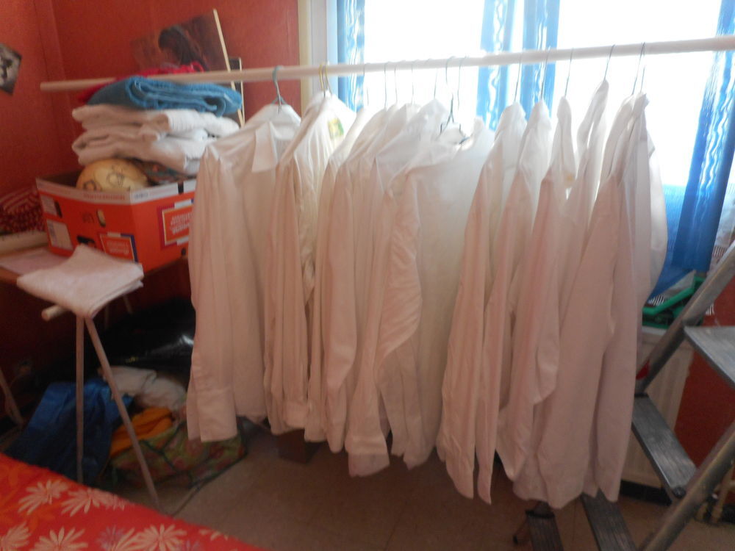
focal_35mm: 25
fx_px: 531
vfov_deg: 54.9
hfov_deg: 69.4
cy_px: 276
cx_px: 368
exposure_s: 1/30
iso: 180
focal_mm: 4.5
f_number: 3.7
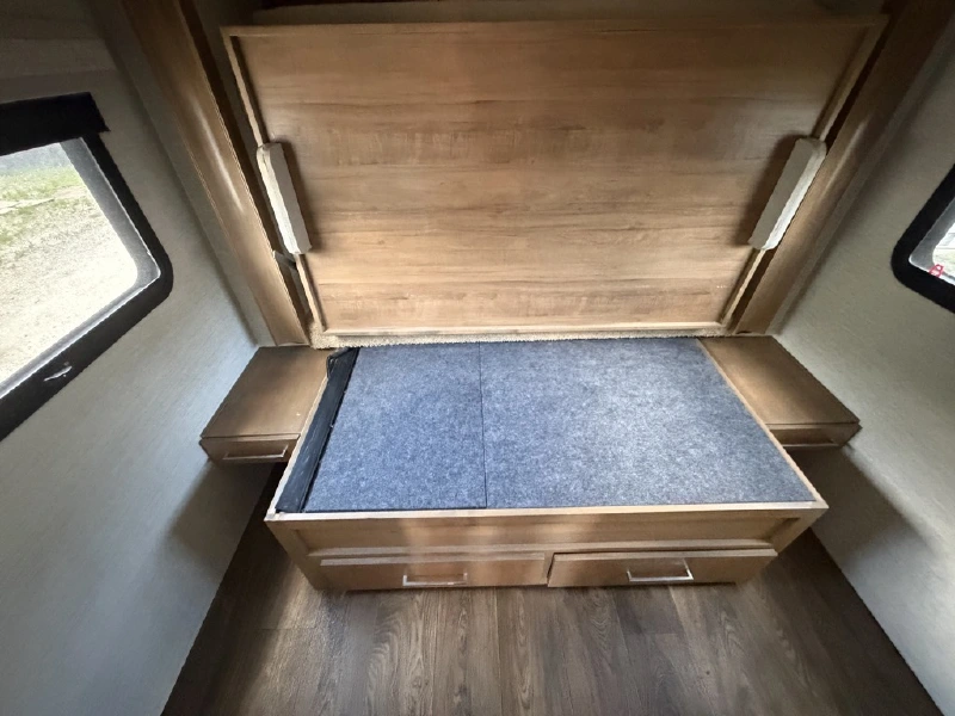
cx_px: 478
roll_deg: +0.1
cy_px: 358
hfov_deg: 102.1
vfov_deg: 85.7
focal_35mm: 14
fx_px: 386
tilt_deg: -40.0
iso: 1250
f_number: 2.2
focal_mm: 2.22
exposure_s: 1/53
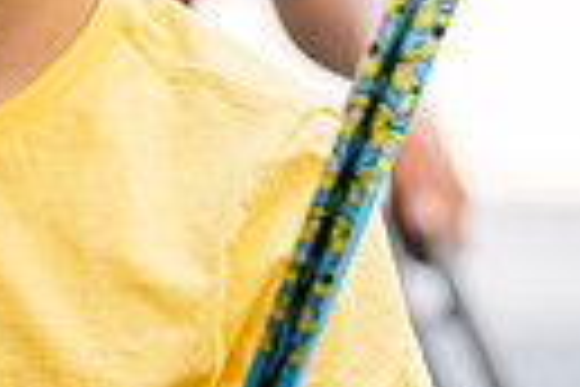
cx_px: 13
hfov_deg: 2.3
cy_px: 250
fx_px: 14612
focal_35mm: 907
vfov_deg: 1.5
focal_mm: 134.4
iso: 160
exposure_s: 1/300
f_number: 2.8
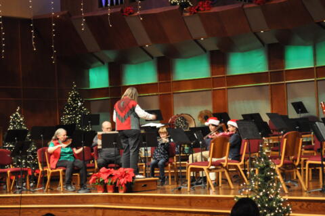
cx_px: 162
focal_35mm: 82
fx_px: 744
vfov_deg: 16.5
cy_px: 108
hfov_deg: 24.6
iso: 1600
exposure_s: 1/25
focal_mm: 55
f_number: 5.6
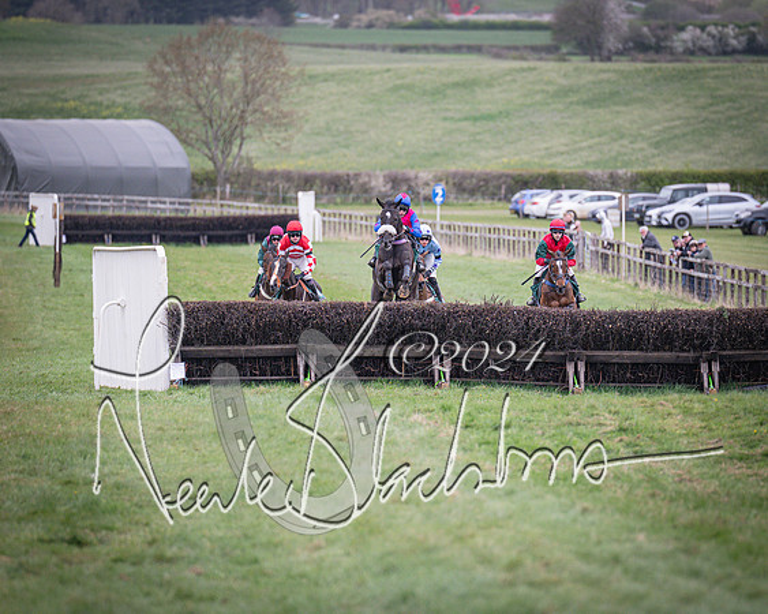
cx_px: 387
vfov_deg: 4.6
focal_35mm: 338
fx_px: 7680
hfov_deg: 5.7
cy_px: 307
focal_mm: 200
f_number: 2.8
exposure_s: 1/1600
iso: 800
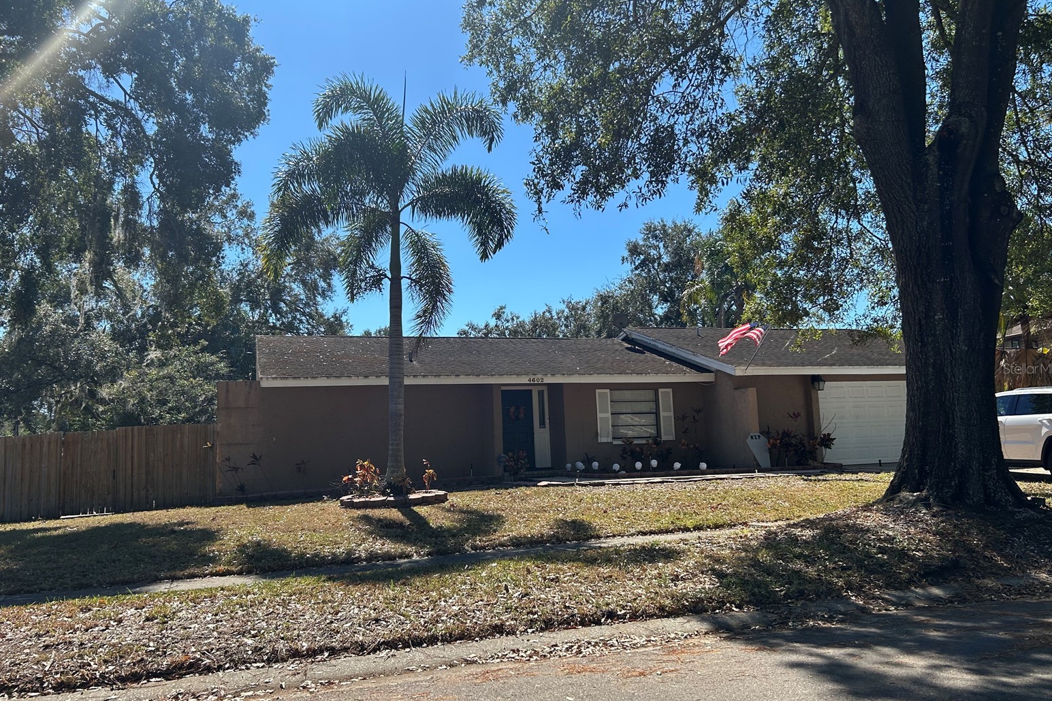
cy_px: 368
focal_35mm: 28
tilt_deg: +6.0
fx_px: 818
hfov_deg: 65.5
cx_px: 522
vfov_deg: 46.4
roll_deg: +2.5
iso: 50
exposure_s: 1/2762
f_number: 1.5
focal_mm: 5.7
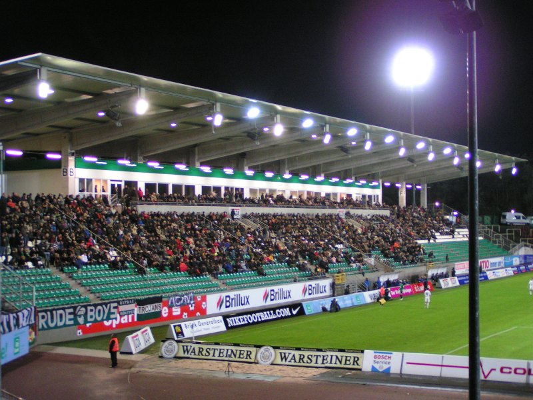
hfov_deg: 33.8
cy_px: 200
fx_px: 878
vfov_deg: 25.7
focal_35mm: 57
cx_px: 266
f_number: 3.2
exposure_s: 1/20
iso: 200
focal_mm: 8.7
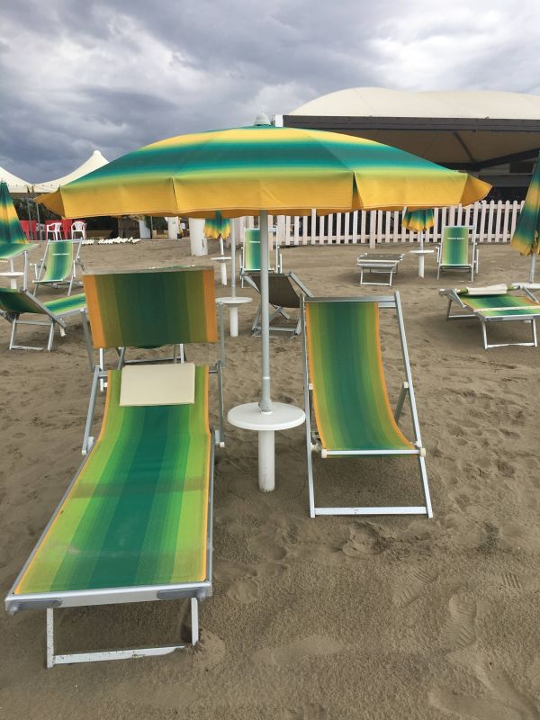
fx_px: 603
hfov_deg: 48.2
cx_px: 270
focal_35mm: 29
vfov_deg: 61.7
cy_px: 360
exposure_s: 1/625
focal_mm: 4.15
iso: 25
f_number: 2.2
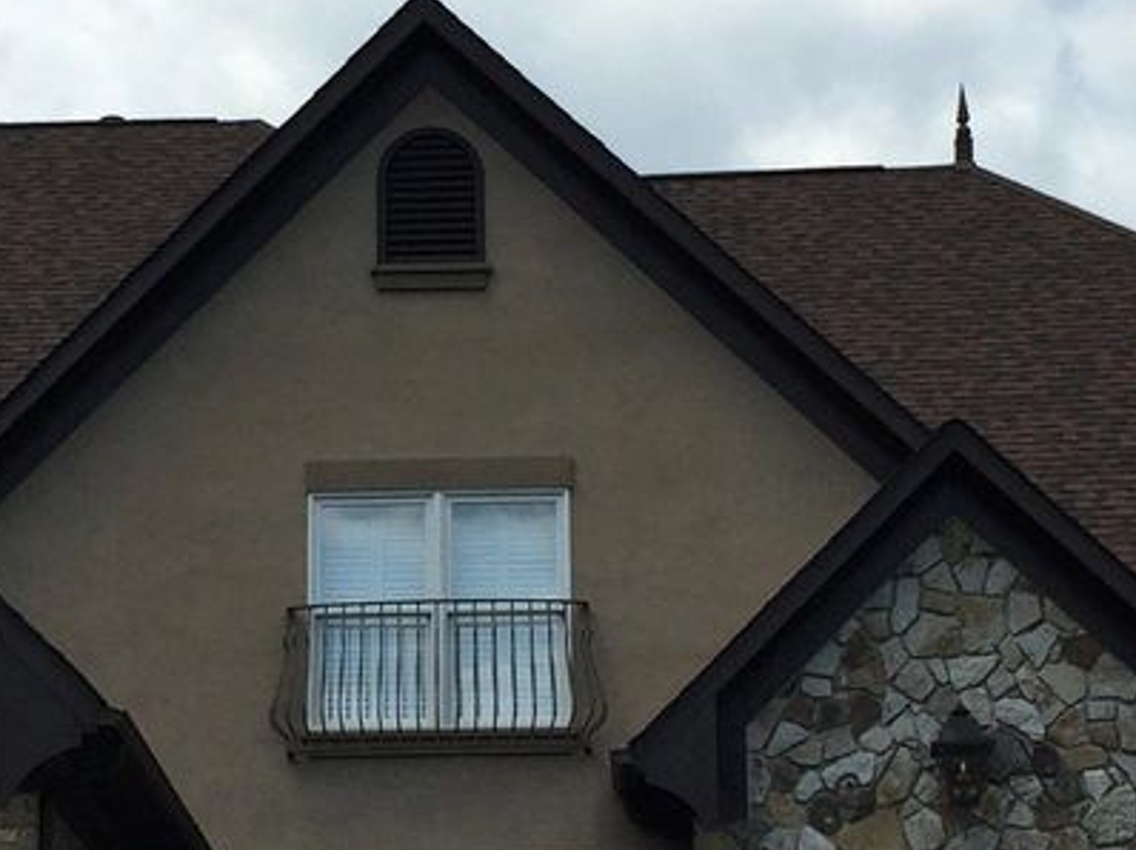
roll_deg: -0.9
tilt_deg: +12.9
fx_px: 3444
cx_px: 440
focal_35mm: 105
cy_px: 687
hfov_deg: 18.7
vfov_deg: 14.0
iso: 32
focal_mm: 4.15
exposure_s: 1/2639
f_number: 2.2
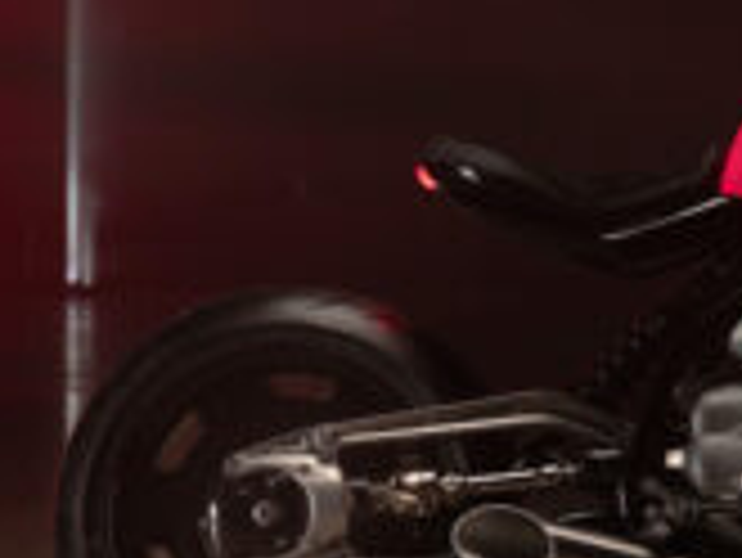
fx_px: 3454
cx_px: 881
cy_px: 243
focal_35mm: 161
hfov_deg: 12.0
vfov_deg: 9.2
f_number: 6.3
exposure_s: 1/6
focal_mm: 36
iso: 320
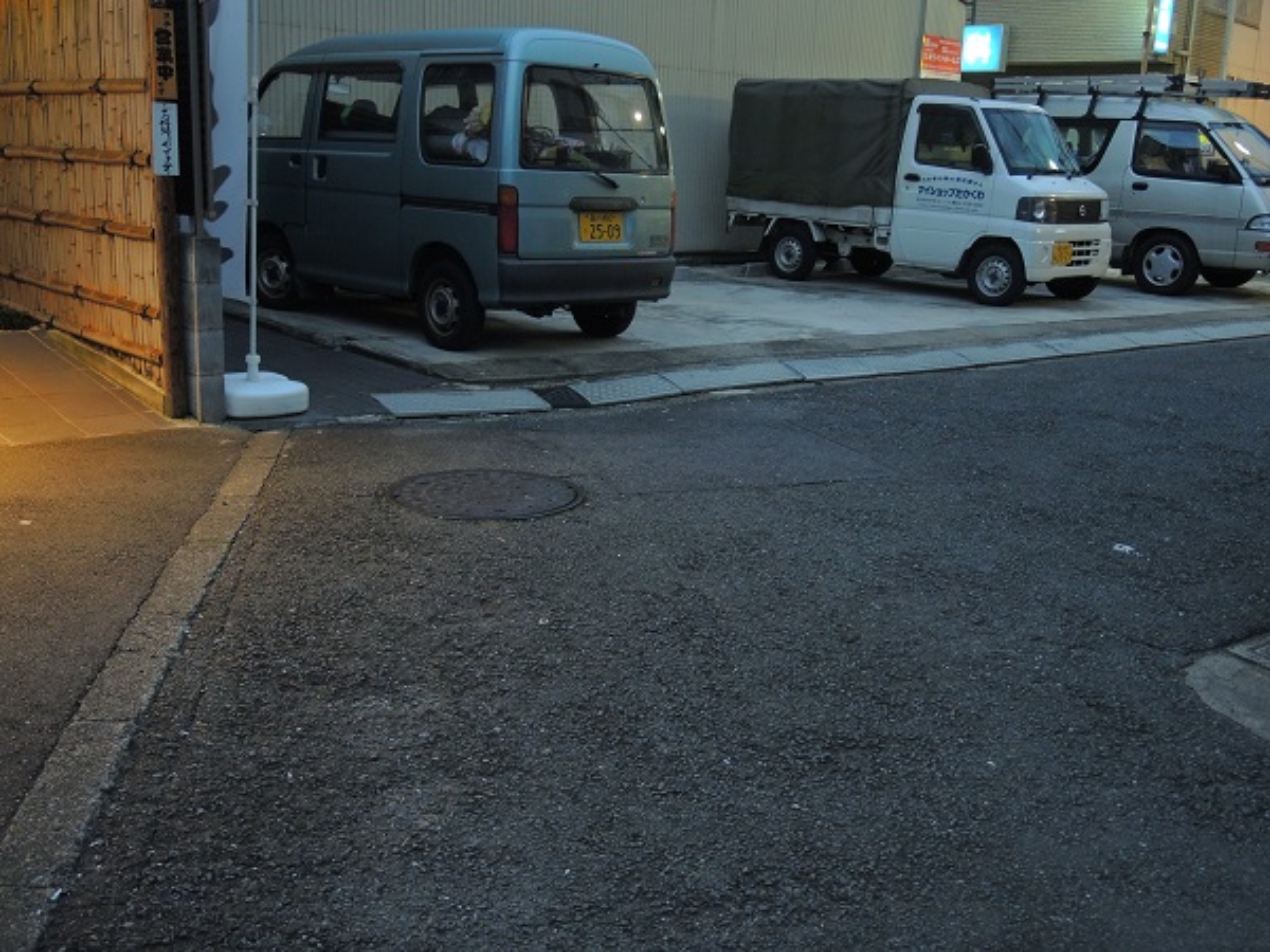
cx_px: 635
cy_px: 476
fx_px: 1284
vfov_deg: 40.7
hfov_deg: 52.6
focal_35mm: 35
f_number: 2.5
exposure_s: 1/13
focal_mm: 7.6
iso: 400
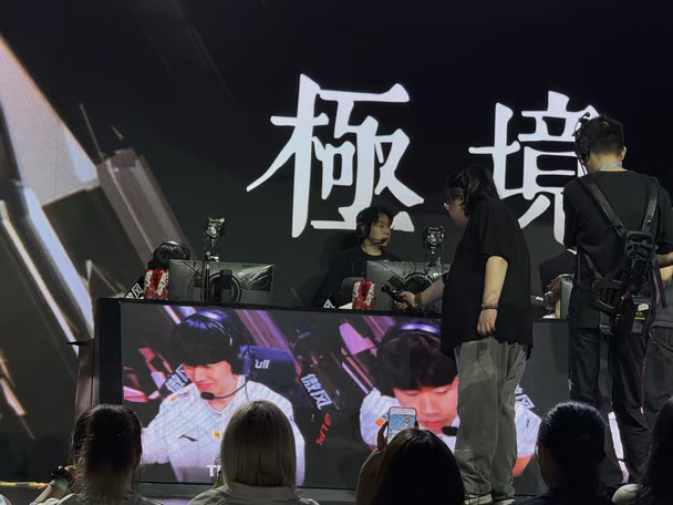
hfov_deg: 16.4
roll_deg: -2.2
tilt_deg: +4.0
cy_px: 252
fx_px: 2333
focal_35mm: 120
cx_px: 336
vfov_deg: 12.3
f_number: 2.8
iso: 250
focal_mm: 15.66
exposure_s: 1/61
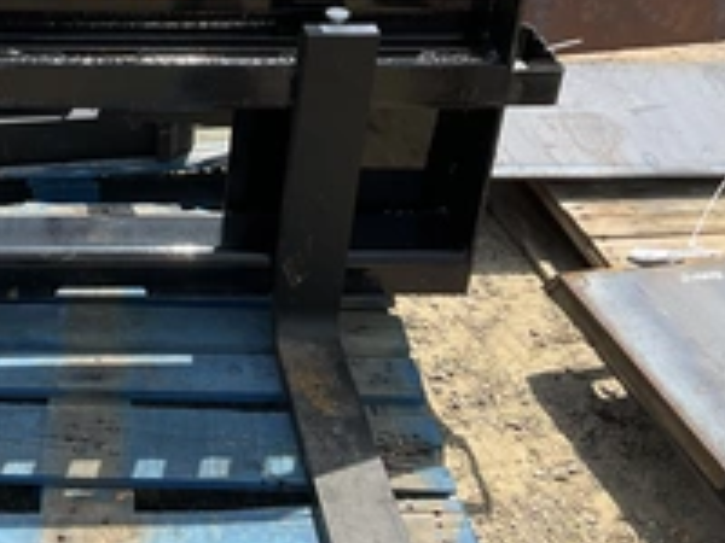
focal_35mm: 58
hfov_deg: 32.2
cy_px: 119
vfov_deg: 24.9
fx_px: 1215
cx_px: 130
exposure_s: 1/1195
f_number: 1.8
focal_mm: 3
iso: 25
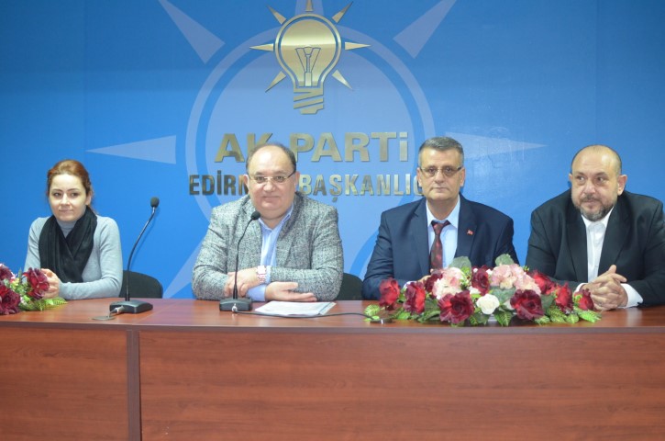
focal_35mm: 52
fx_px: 968
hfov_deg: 37.9
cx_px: 332
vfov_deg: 25.6
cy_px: 220
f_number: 2.8
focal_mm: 35
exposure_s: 1/60
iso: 2000
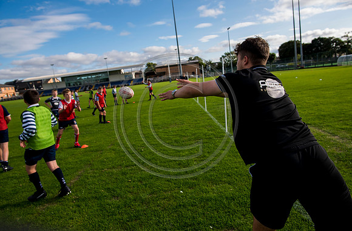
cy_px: 109
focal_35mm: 21
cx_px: 183
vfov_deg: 59.0
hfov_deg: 81.7
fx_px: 204
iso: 250
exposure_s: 1/1250
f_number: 4
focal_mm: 20
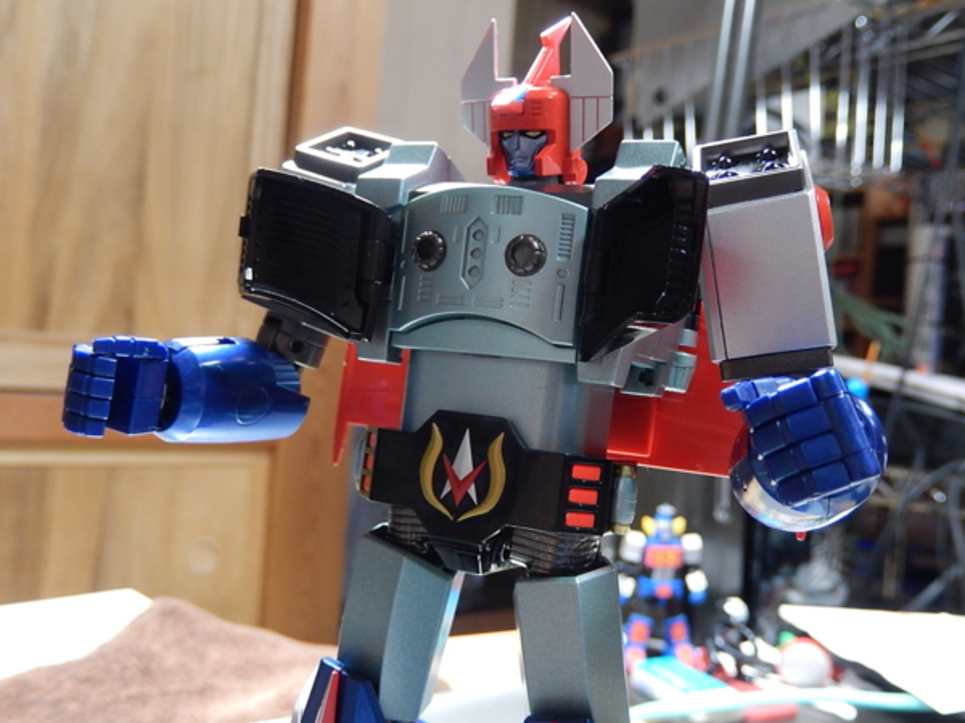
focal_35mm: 36
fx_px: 1004
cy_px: 362
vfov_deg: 39.7
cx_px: 482
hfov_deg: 51.4
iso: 450
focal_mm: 6.5
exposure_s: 1/8
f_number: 4
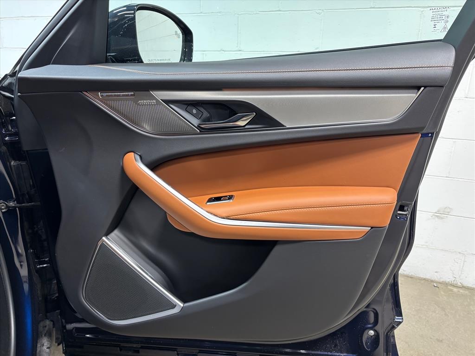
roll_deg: -1.1
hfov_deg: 67.3
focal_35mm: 26
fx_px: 357
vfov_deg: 53.1
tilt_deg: -18.2
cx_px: 238
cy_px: 178
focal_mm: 5.96
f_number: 1.6
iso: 100
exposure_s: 1/60
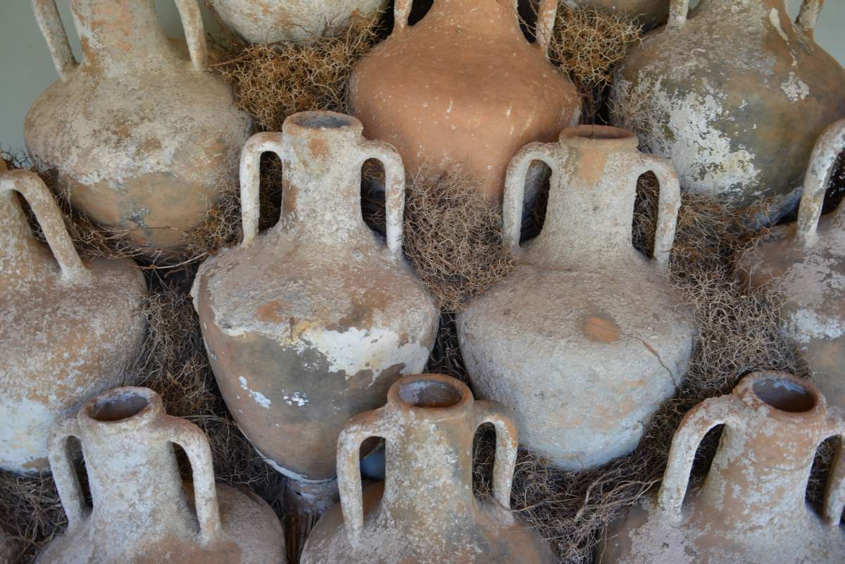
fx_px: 845
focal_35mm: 36
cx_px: 422
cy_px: 282
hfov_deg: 53.1
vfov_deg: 36.9
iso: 100
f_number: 2.8
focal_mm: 36
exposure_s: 1/25
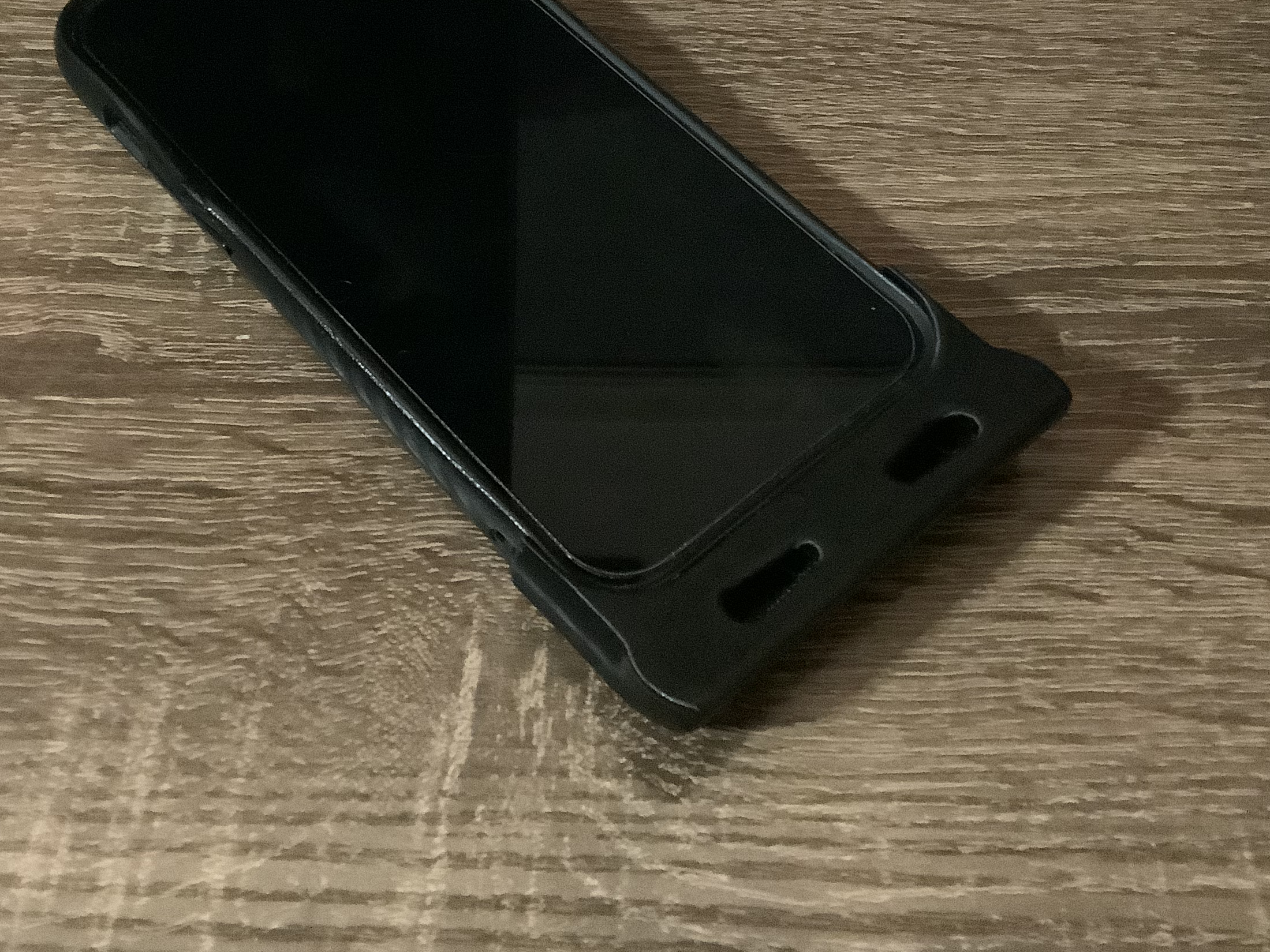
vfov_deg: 31.2
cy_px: 284
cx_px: 545
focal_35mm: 46
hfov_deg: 41.1
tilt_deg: -55.3
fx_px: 1688
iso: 800
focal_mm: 3.3
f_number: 2.4
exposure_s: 1/15
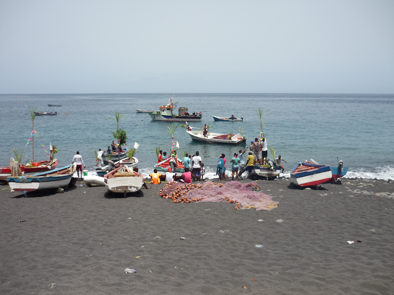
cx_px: 197
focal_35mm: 33
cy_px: 148
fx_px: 376
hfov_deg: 55.4
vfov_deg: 42.9
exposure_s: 1/200
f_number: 8
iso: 100
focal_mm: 5.5
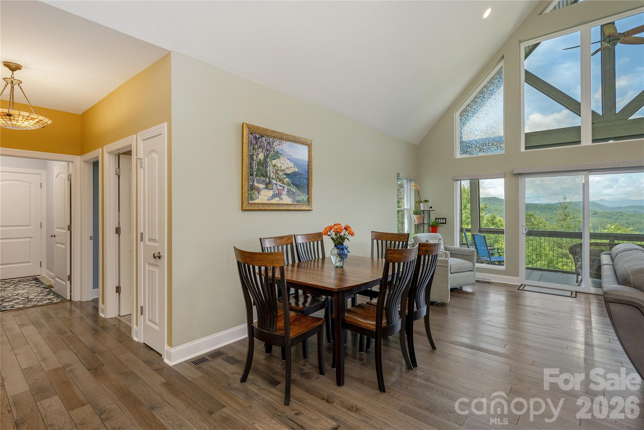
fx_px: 286
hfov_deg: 96.7
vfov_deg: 73.8
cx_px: 322
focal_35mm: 16
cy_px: 215
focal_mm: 16
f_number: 7.1
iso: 320
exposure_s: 1/40
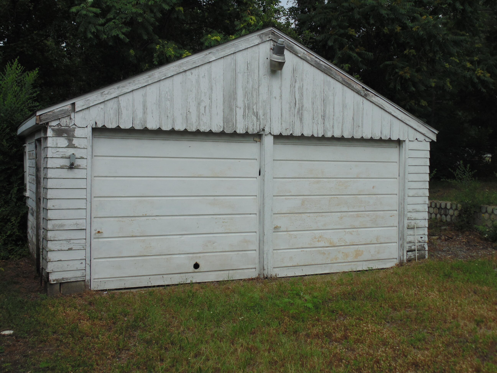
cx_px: 248
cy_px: 186
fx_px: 589
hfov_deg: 45.8
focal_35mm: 41
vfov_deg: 35.1
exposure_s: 1/125
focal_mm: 7.4
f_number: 11.3
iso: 80
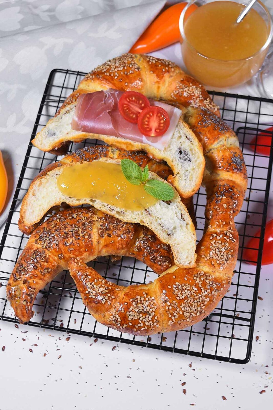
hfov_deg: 26.5
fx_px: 580
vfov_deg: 38.9
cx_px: 136
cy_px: 205
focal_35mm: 51
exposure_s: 1/60
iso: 400
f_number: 5.6
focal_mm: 34
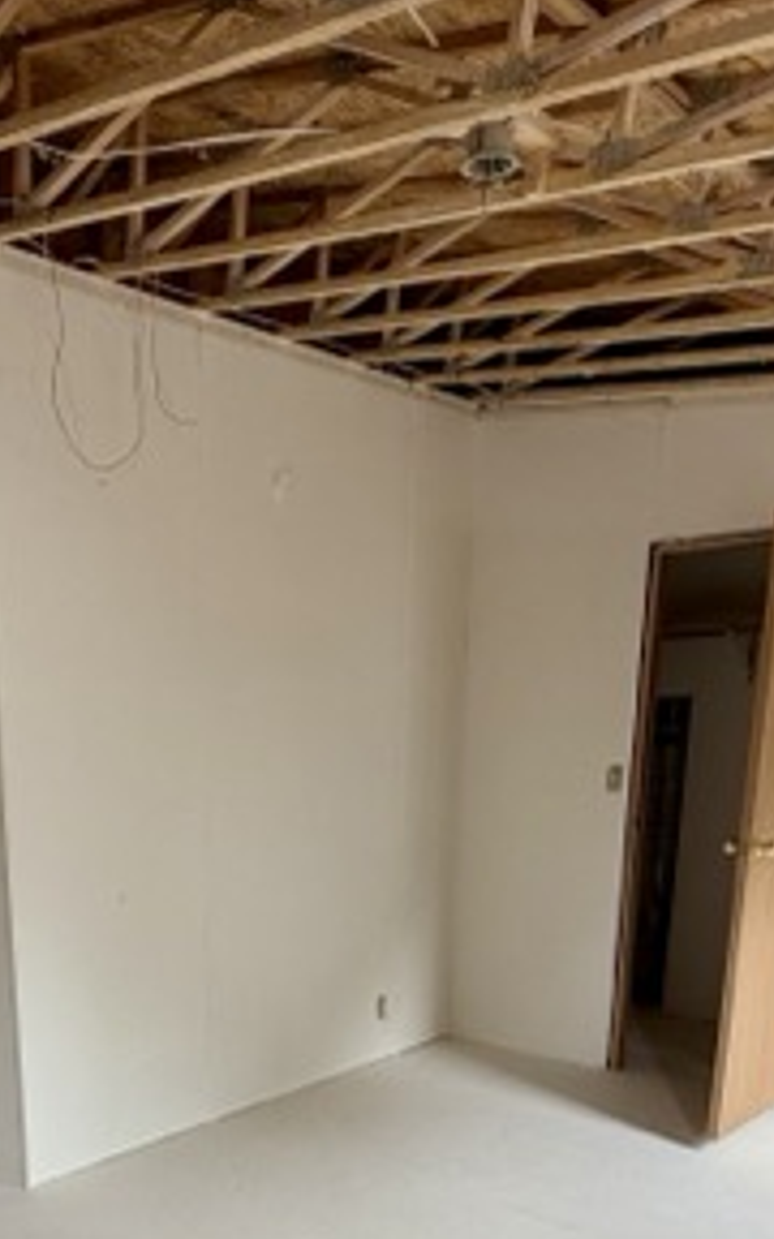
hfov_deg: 37.4
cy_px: 1020
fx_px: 1114
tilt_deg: -14.9
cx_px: 198
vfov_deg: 53.6
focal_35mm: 33
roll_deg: +1.0
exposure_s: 1/121
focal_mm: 2.22
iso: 100
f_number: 2.2
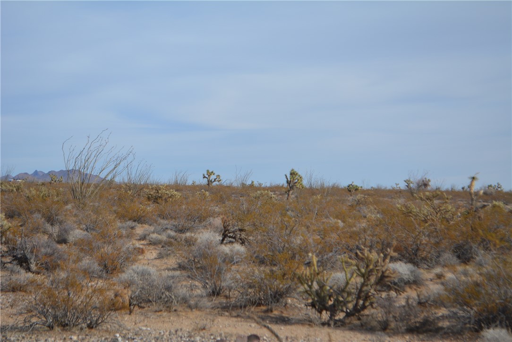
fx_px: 1174
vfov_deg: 16.6
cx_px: 256
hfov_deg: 24.6
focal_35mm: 82
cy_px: 171
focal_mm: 55
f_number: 7.1
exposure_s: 1/1600
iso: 400
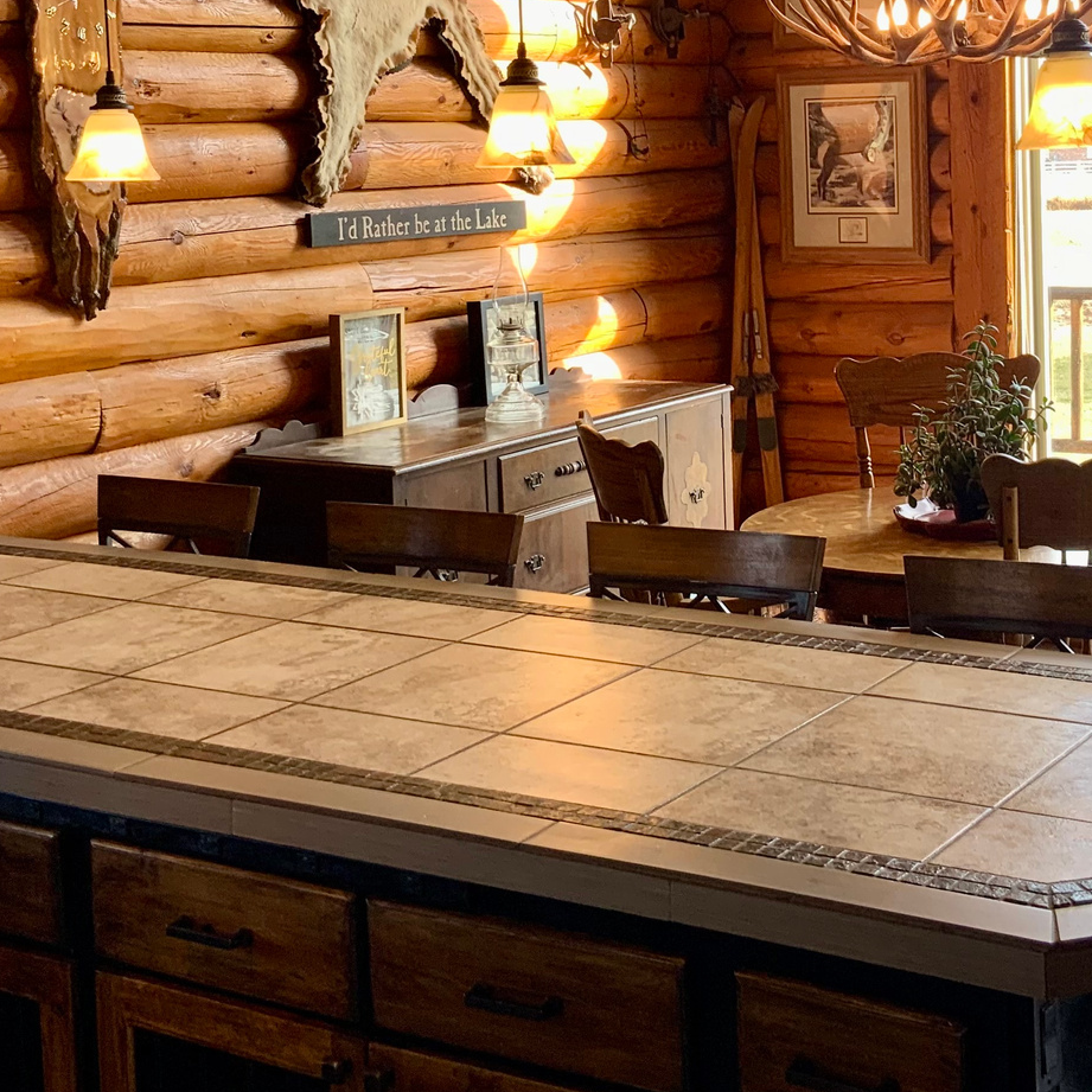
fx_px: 2034
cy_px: 261
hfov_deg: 29.8
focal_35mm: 57
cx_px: 748
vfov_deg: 29.5
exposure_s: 1/120
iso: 25
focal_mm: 3
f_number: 1.8
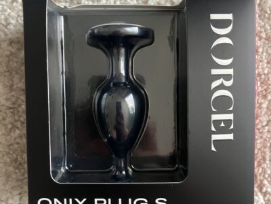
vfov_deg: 49.7
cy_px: 102
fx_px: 219
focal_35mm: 28
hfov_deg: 63.4
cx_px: 136
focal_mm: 3.99
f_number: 1.8
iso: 320
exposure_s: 1/60
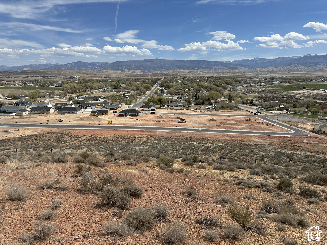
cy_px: 122
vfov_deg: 56.8
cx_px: 164
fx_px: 227
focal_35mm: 24
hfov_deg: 71.6
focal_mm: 6.86
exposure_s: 1/6211
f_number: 1.78
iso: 80
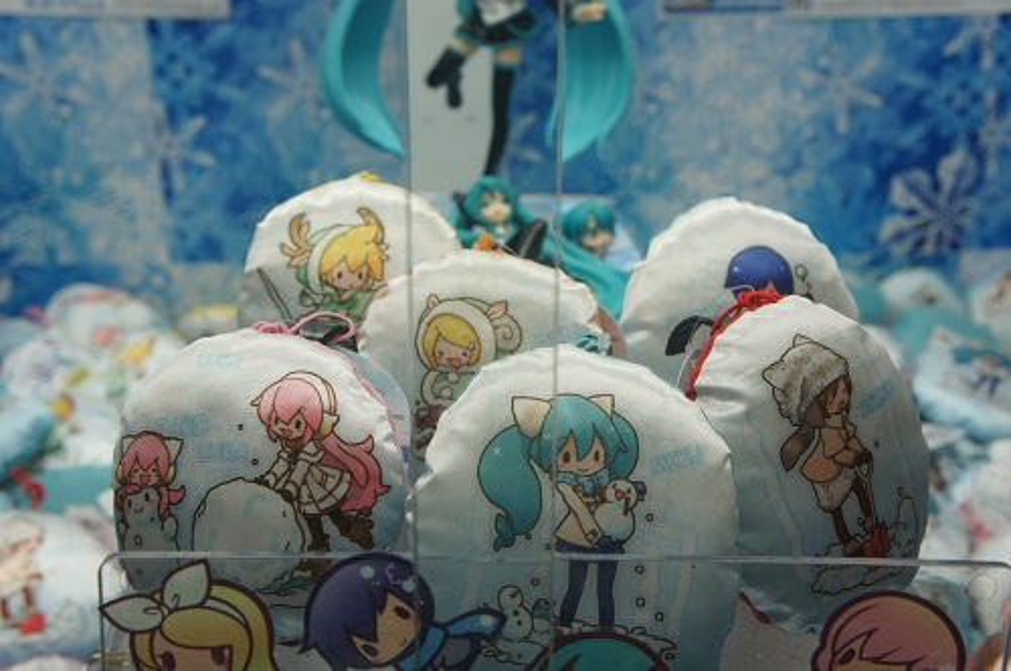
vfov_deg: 28.9
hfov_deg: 42.4
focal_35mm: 46
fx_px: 1304
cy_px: 336
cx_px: 506
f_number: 6.3
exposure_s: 1/125
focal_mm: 31
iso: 200
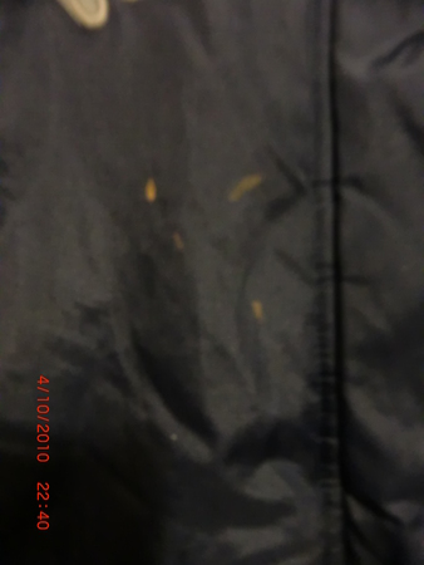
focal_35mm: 29
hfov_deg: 48.3
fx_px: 473
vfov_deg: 61.6
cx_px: 212
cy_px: 282
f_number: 3.5
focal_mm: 5.2
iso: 800
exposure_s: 1/2
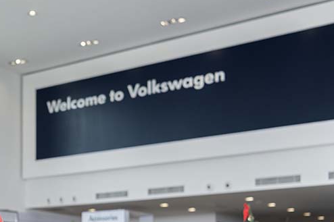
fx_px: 631
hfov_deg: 28.4
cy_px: 180
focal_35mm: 68
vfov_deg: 19.8
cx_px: 27
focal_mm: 35
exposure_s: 1/320
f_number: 2.8
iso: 160
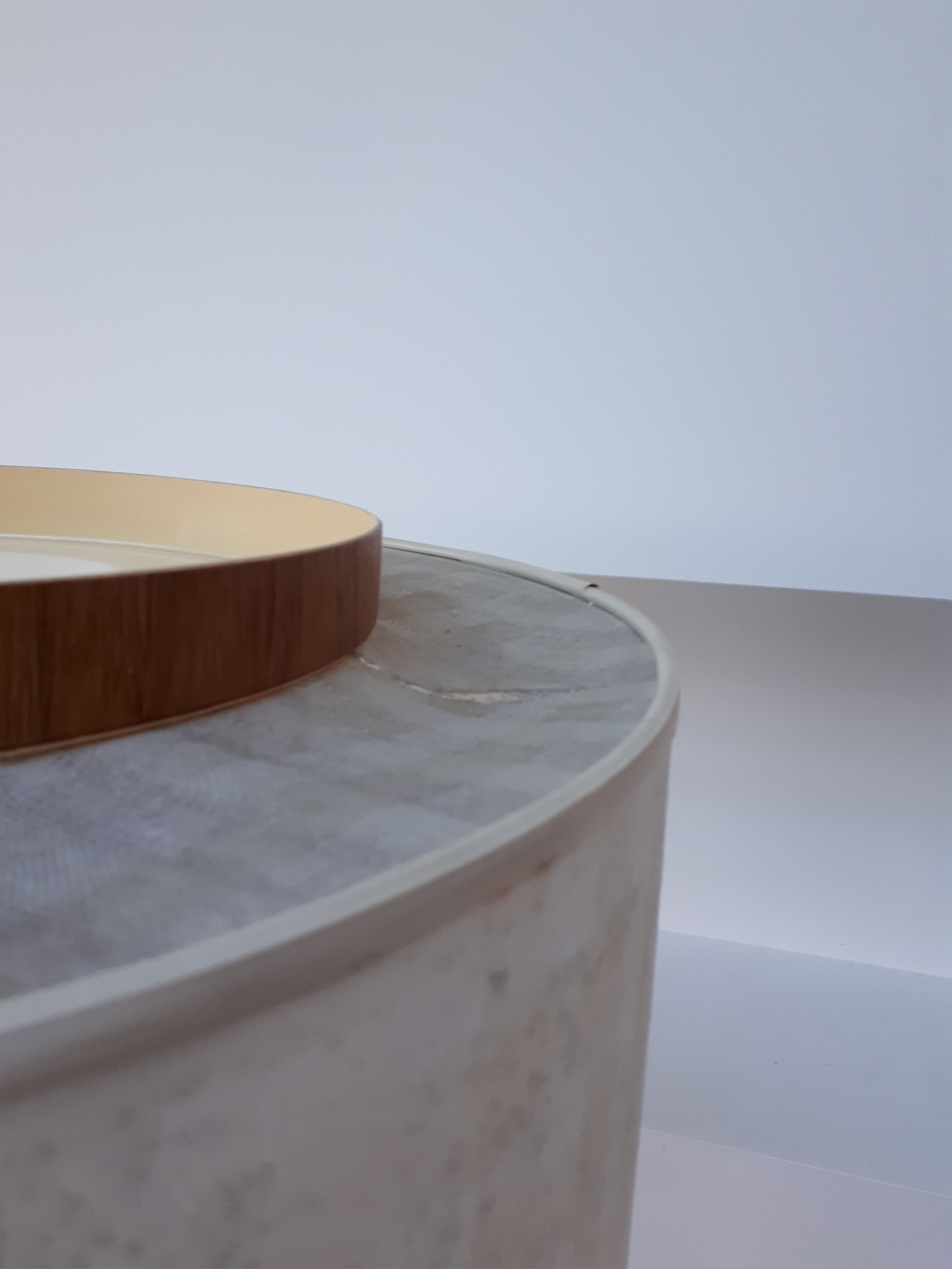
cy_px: 634
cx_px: 476
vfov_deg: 65.3
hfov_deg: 51.4
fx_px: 990
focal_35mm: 27
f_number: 1.9
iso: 64
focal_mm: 3.6
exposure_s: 1/30
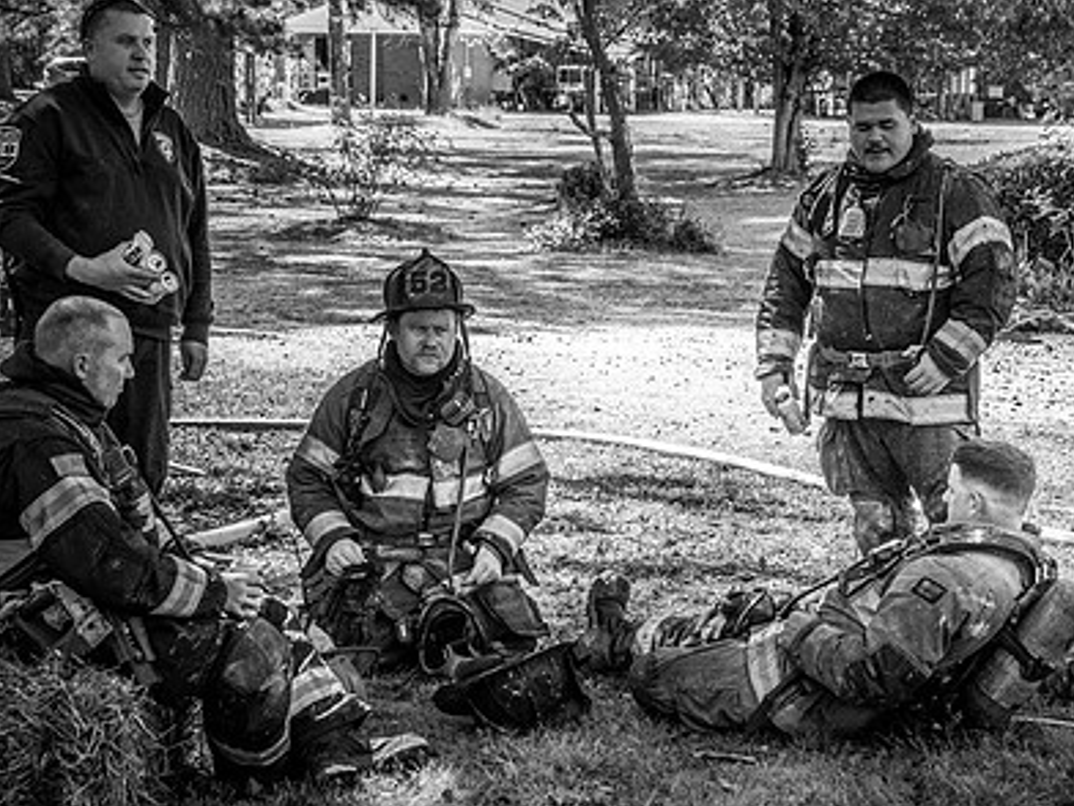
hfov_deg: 20.8
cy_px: 361
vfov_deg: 15.7
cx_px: 701
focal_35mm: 94
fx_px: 2916
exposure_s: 1/1000
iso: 2200
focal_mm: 44
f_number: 9
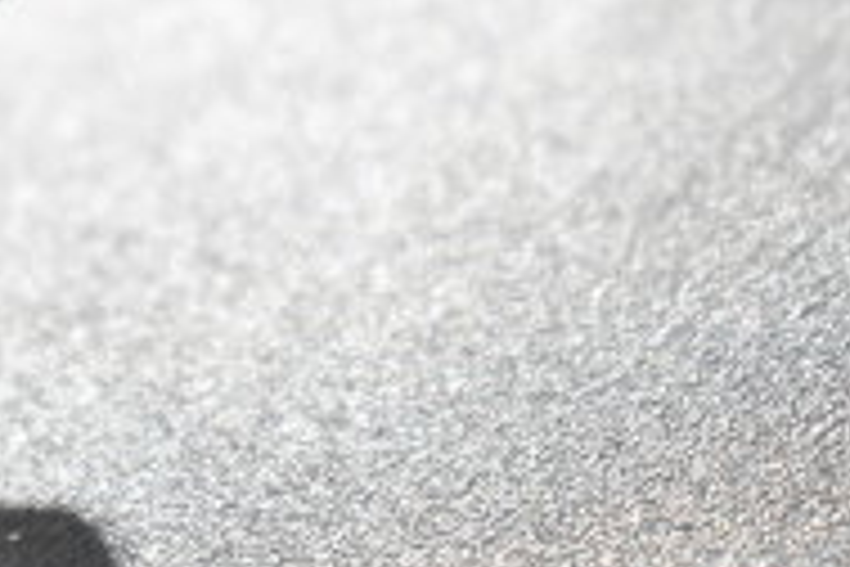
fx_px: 6295
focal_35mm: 267
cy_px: -38
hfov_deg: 7.6
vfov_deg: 5.1
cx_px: -504
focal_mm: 55
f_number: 6.3
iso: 6400
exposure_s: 1/160
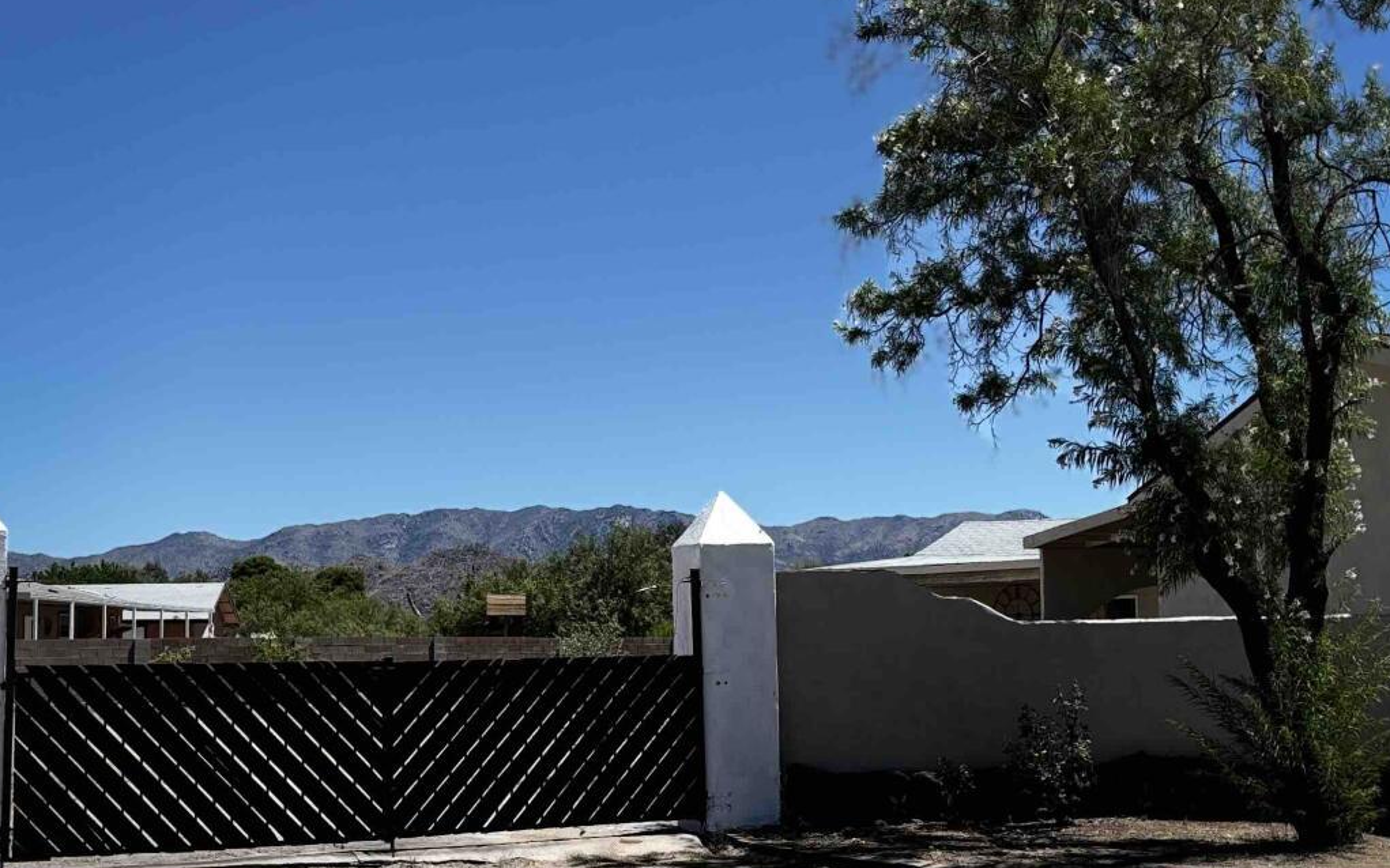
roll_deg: +0.0
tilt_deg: +4.3
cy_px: 502
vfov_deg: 23.9
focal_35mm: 54
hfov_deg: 37.5
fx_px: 2046
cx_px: 618
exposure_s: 1/4854
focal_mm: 5.96
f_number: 1.6
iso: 50
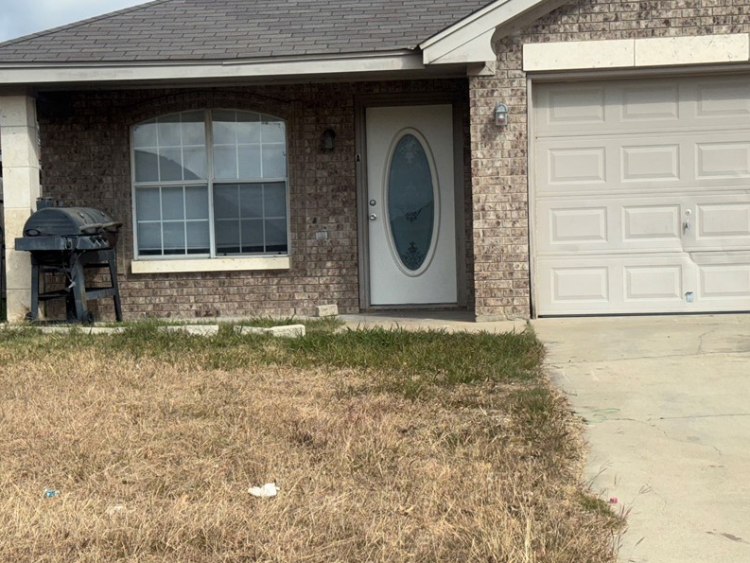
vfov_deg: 23.7
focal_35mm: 62
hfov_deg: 31.2
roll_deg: +1.4
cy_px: 302
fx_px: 1344
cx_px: 369
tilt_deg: -1.8
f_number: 1.78
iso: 80
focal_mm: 6.76
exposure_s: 1/5376
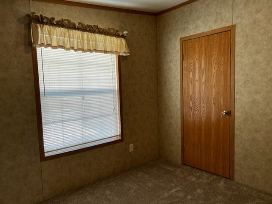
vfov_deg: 53.1
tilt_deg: -5.7
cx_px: 136
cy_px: 102
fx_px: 204
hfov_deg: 67.3
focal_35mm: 26
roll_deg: +1.3
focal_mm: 5.7
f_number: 1.5
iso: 40
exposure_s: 1/120
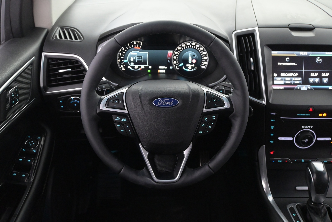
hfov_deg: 51.3
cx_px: 166
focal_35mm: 38
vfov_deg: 35.5
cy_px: 111
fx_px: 346
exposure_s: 1/40
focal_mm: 25
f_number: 4.2
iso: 4000
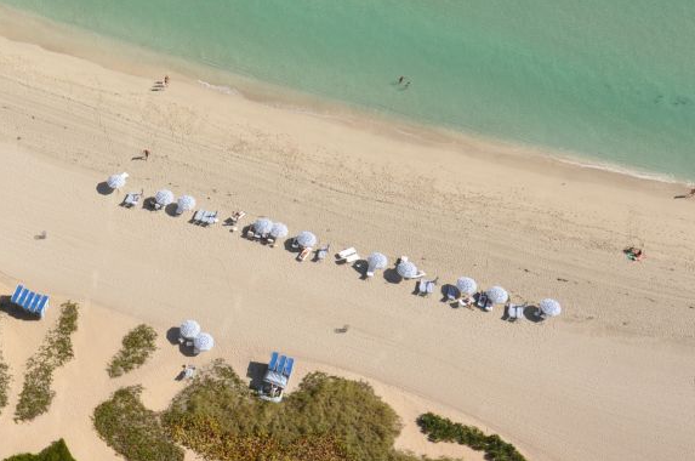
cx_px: 84
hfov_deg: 41.4
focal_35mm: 44
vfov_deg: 30.2
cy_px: 306
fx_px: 848
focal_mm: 14
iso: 400
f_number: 5.6
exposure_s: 1/3200
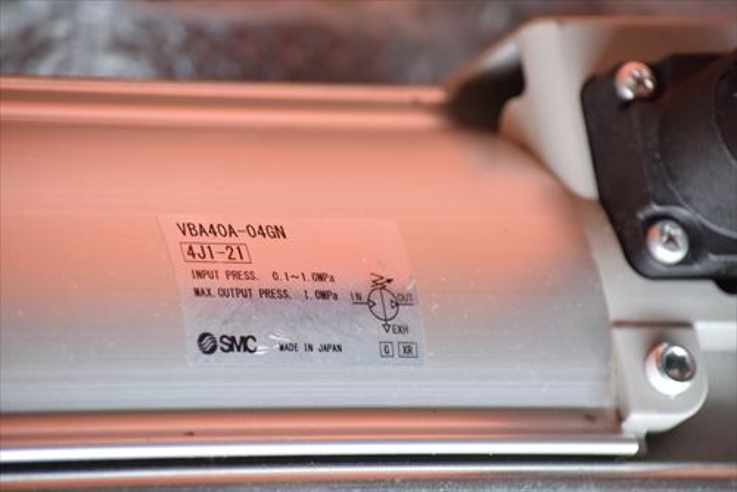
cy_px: 246
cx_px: 368
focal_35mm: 270
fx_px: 5530
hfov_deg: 7.6
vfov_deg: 5.1
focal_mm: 180
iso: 1250
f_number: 6.3
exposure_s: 1/100
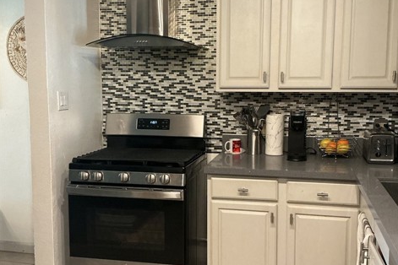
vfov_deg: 32.6
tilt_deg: -6.3
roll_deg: -0.5
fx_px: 453
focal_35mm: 41
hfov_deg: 47.4
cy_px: 138
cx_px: 202
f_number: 1.8
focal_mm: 3
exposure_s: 1/60
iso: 250
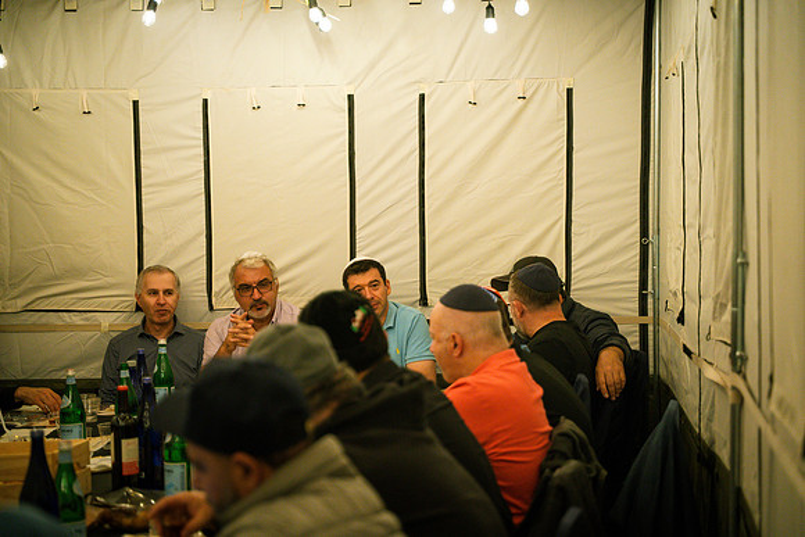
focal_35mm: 75
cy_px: 268
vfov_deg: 18.2
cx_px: 402
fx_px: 1681
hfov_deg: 26.9
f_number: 3.2
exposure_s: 1/160
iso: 1250
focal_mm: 75
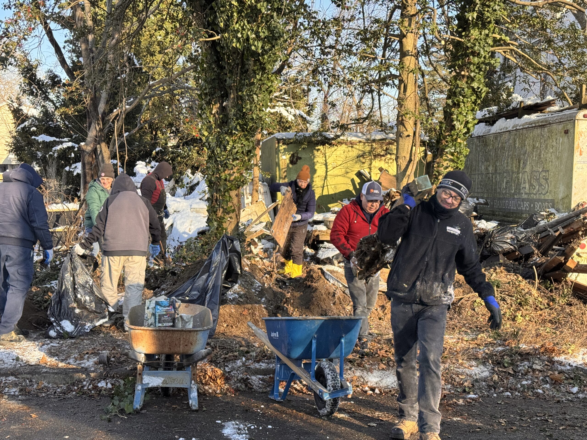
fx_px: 814
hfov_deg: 39.7
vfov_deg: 30.3
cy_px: 220
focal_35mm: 48
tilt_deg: -3.7
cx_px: 294
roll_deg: -1.5
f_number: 1.78
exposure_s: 1/715
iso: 64
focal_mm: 6.76
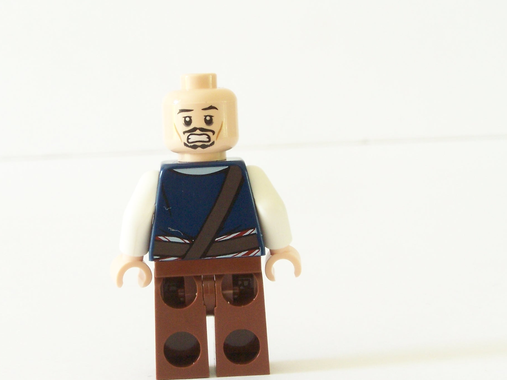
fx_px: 1552
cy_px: 198
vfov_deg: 14.0
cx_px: 209
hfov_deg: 18.5
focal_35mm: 106
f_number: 7.1
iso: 200
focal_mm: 12.4
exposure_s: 1/10
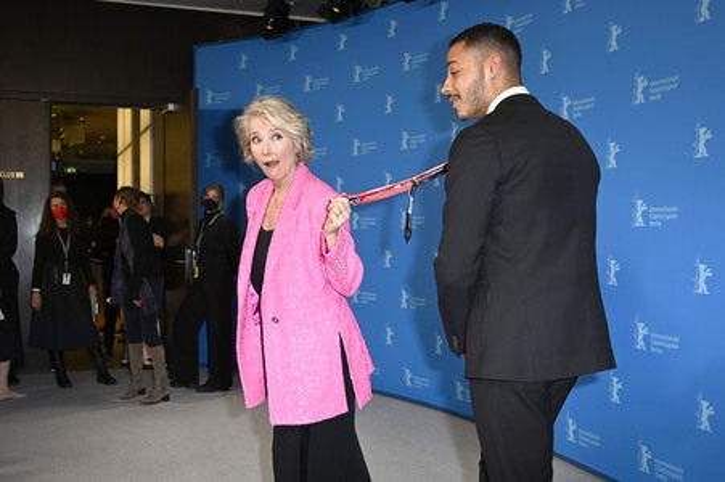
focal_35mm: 36
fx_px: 724
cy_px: 241
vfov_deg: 36.8
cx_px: 362
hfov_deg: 53.2
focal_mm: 36
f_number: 5.6
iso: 800
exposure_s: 1/200
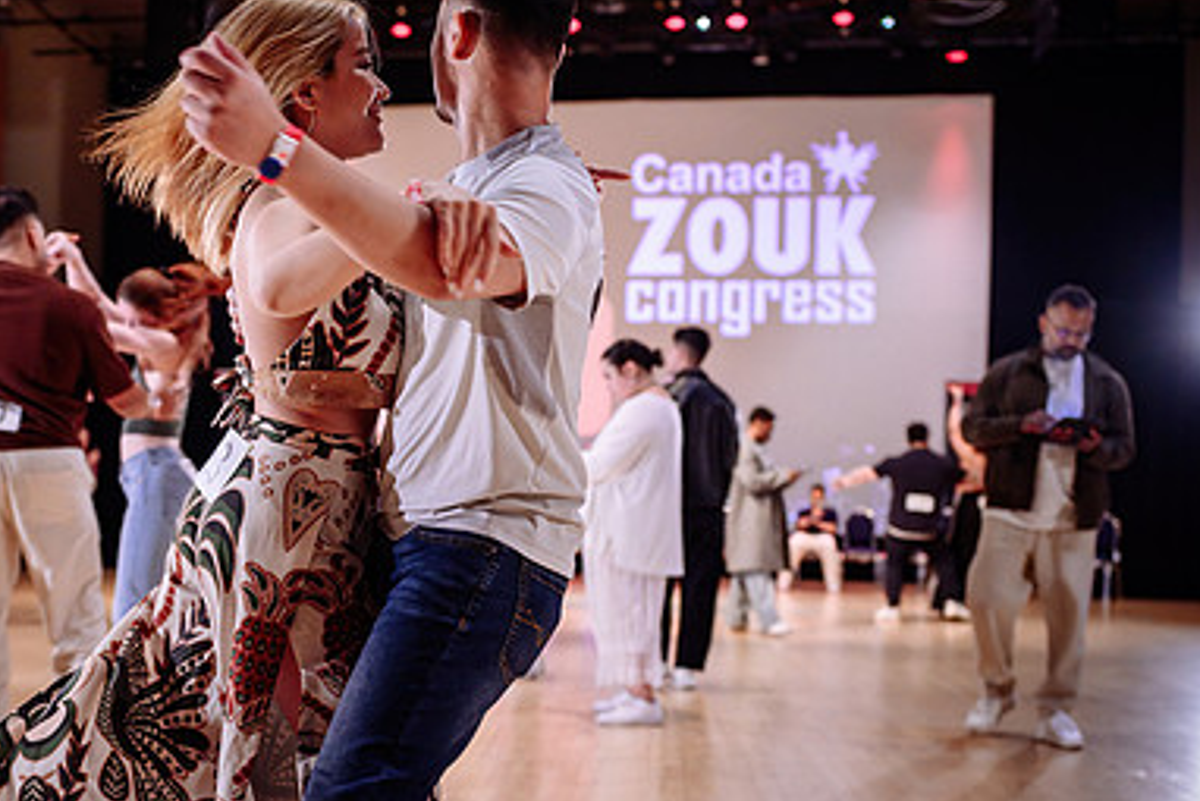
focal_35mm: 48
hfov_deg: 40.1
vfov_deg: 28.0
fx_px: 1601
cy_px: 510
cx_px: 322
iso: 1600
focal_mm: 28
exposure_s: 1/320
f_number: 2
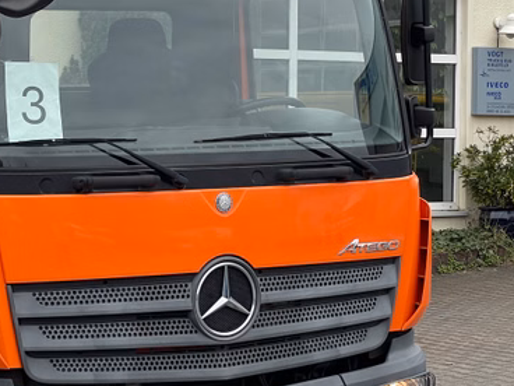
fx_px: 1678
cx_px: -18
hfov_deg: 17.0
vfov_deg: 13.1
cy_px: 161
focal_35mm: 113
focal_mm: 6
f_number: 2
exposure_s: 1/182
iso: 25
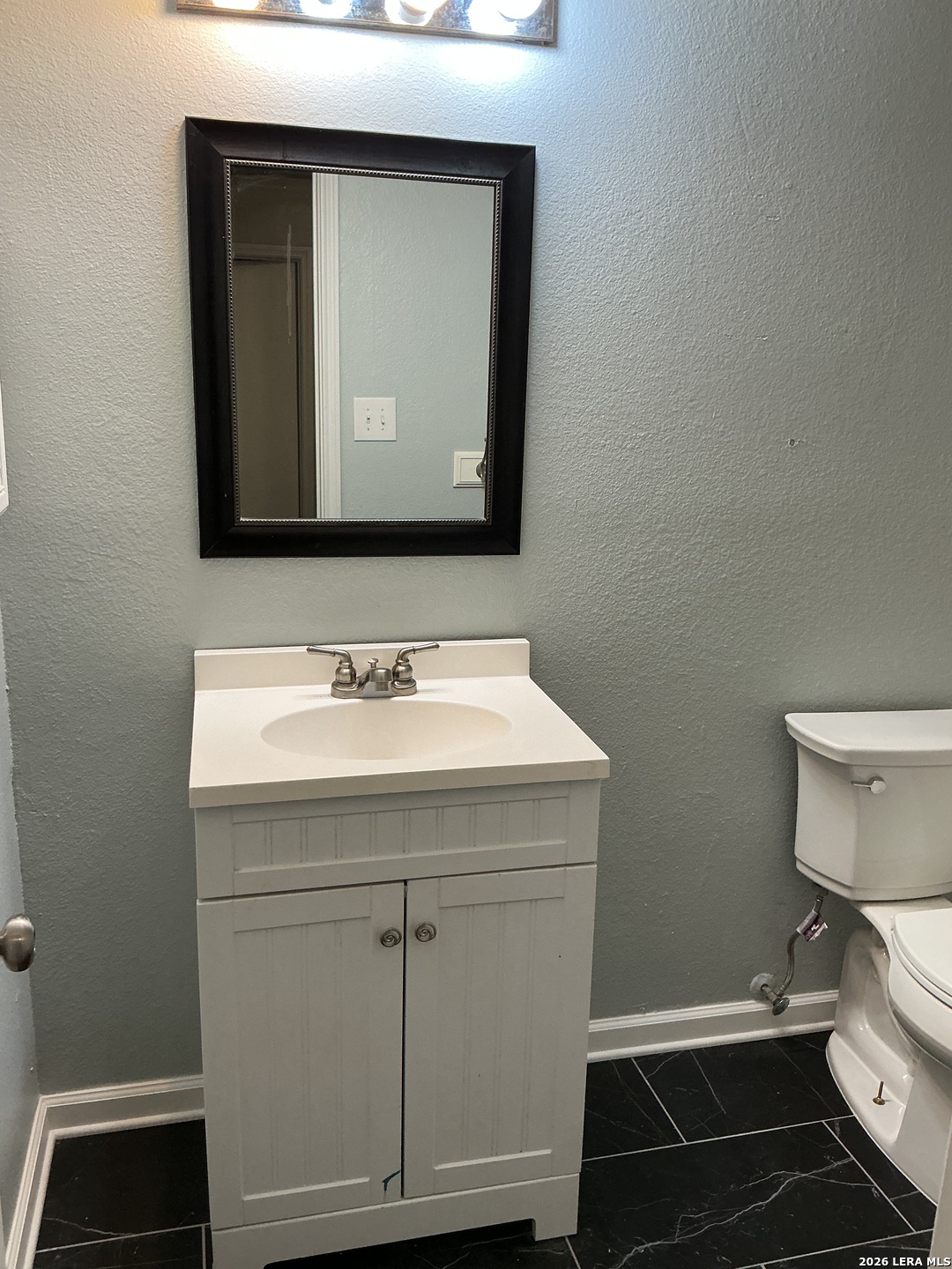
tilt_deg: -14.3
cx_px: 476
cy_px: 634
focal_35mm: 29
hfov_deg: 48.2
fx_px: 1063
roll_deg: -1.7
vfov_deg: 61.7
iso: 100
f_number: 1.8
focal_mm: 3
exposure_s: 1/60
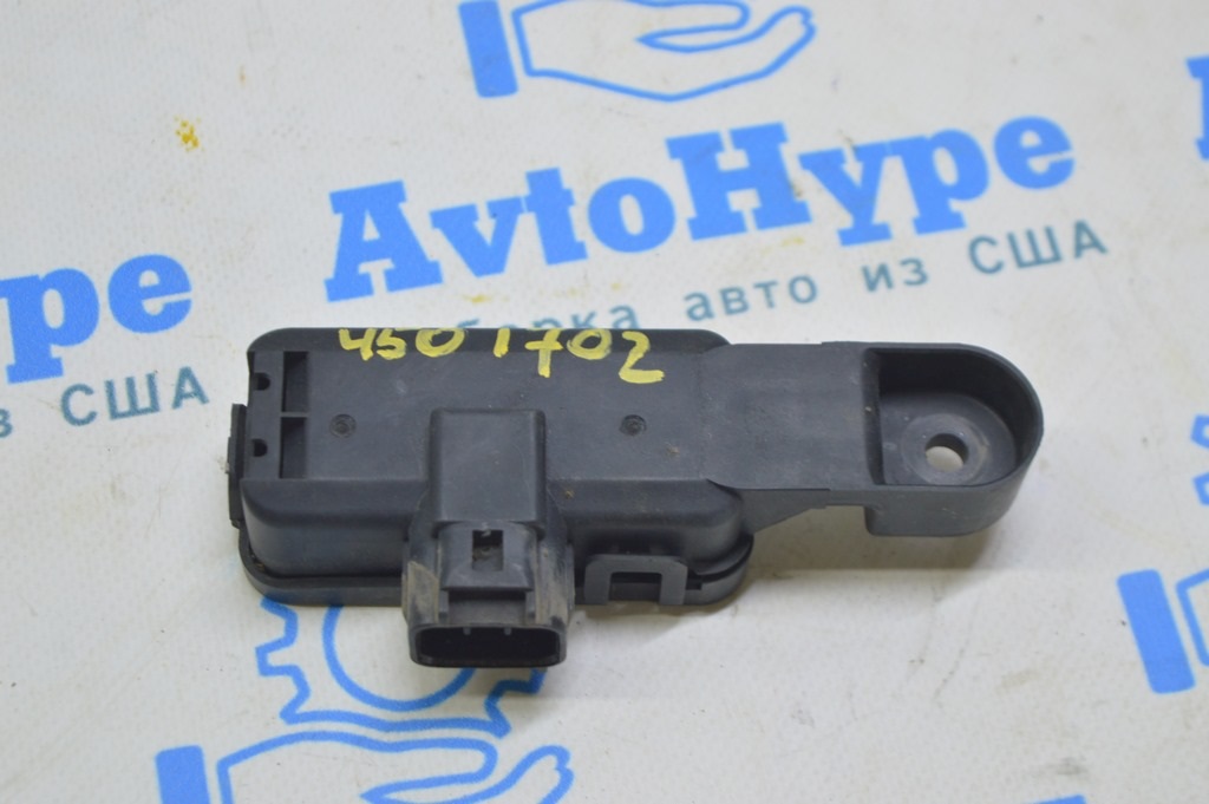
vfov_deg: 17.5
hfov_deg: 26.0
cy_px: 402
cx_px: 604
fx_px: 2617
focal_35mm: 78
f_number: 5.6
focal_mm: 52
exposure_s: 1/20
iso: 400
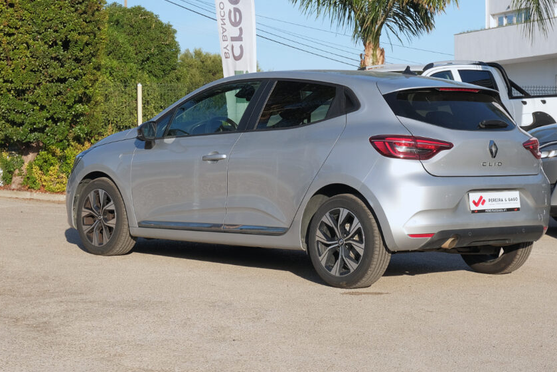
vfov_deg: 16.5
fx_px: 1285
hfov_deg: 24.4
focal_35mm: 83
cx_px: 314
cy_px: 168
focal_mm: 45
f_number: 9
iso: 160
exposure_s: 1/180
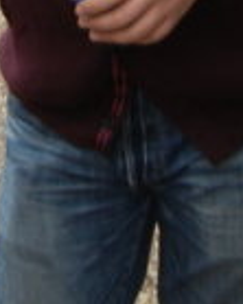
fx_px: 1521
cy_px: -313
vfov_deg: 10.5
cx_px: -99
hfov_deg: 8.9
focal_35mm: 169
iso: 160
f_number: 3.5
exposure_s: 1/258
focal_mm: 5.4
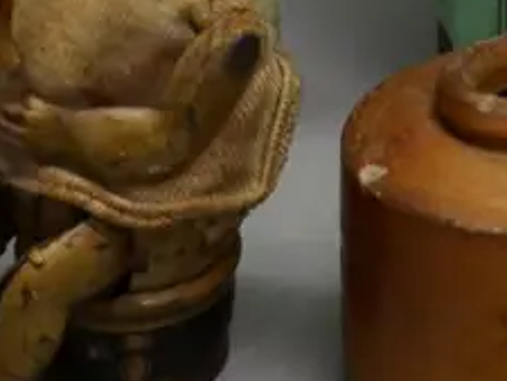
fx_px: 3063
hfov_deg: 9.4
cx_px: 408
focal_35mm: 209
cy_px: -160
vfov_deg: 7.0
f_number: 4.3
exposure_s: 1/400
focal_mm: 23
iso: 3200
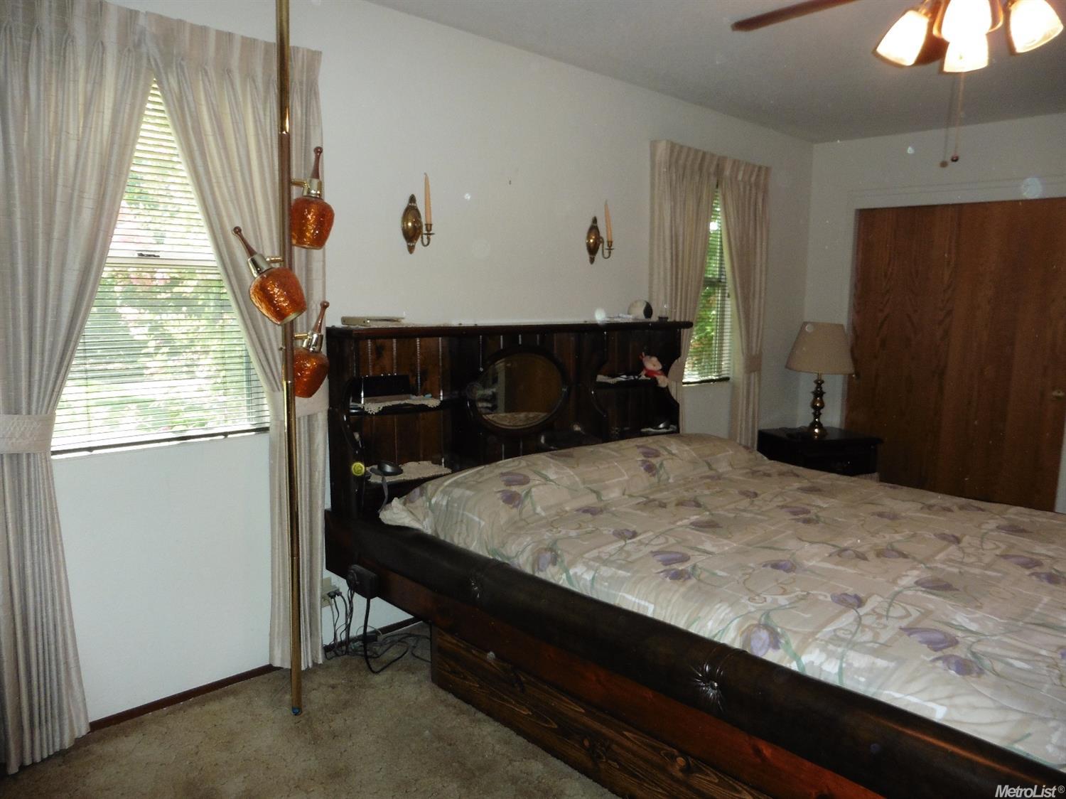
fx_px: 739
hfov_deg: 71.6
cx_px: 533
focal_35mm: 24
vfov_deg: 56.8
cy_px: 400
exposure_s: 1/60
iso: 200
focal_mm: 4.3
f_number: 3.3
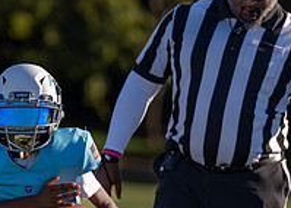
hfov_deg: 2.8
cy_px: 192
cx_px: 72
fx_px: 5899
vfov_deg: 2.0
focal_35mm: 714
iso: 100
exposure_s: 1/2000
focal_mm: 191
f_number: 2.8
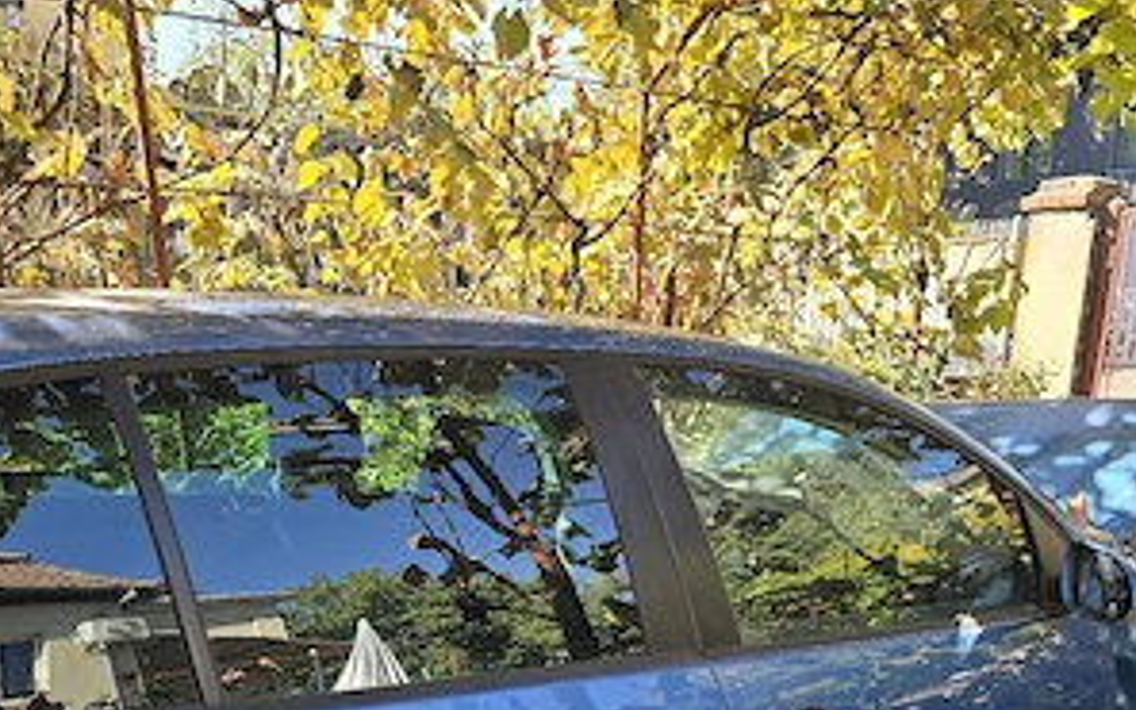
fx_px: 1022
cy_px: 603
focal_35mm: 33
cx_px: 568
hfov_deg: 58.1
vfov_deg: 36.5
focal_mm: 6.3
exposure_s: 1/182
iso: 16
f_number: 1.7
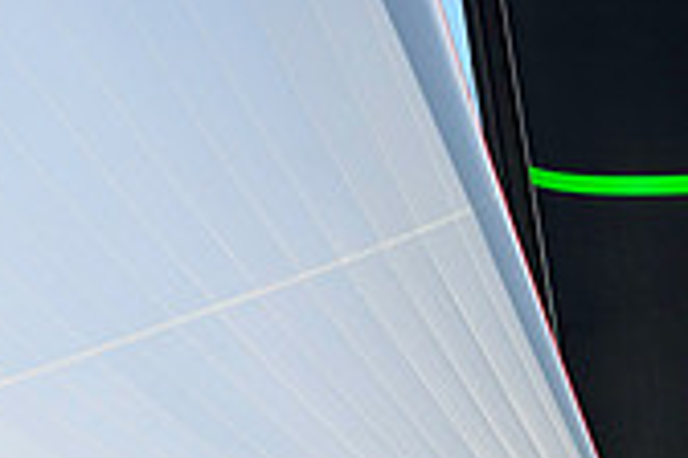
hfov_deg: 5.1
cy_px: 689
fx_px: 7625
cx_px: 799
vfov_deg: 3.4
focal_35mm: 399
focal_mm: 112
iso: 250
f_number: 5
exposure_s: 1/1600
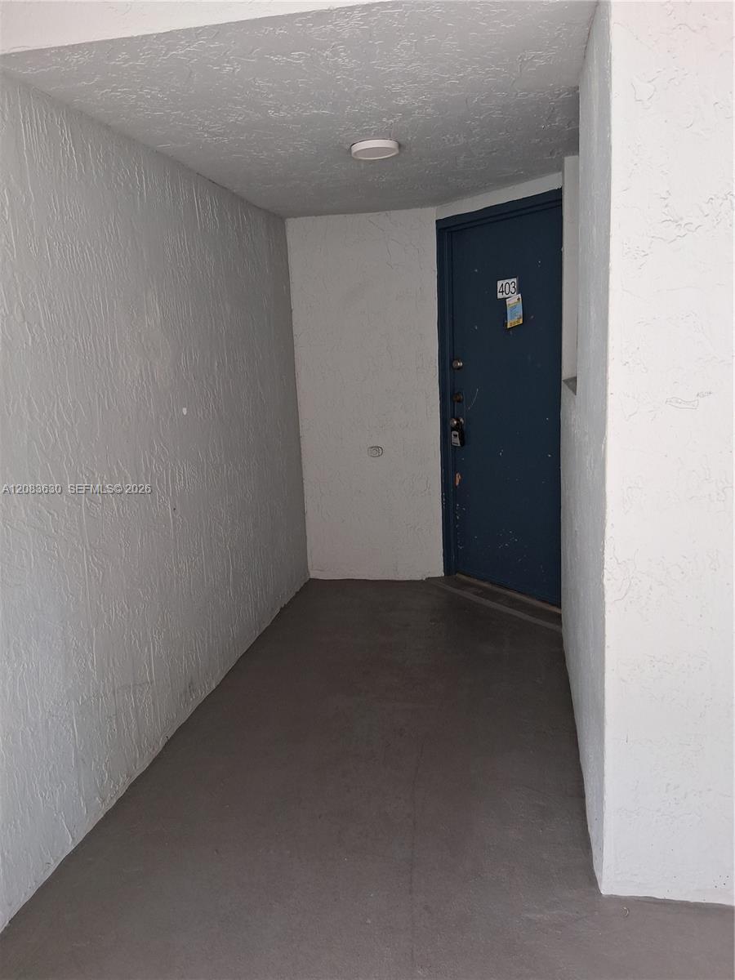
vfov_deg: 67.3
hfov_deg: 53.1
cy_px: 490
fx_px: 736
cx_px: 368
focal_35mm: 26
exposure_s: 1/100
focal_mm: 3.98
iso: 125
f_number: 1.8
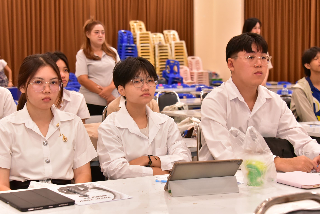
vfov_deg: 20.3
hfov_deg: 30.1
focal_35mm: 67
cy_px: 112
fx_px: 596
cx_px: 149
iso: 5000
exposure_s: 1/200
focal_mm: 62
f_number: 5.6
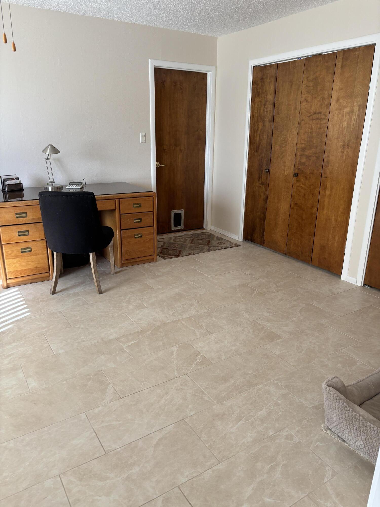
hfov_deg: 53.1
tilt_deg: -18.4
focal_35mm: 26
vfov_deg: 67.3
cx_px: 190
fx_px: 381
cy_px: 254
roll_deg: -2.7
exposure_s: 1/60
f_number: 1.6
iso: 80
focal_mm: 5.96
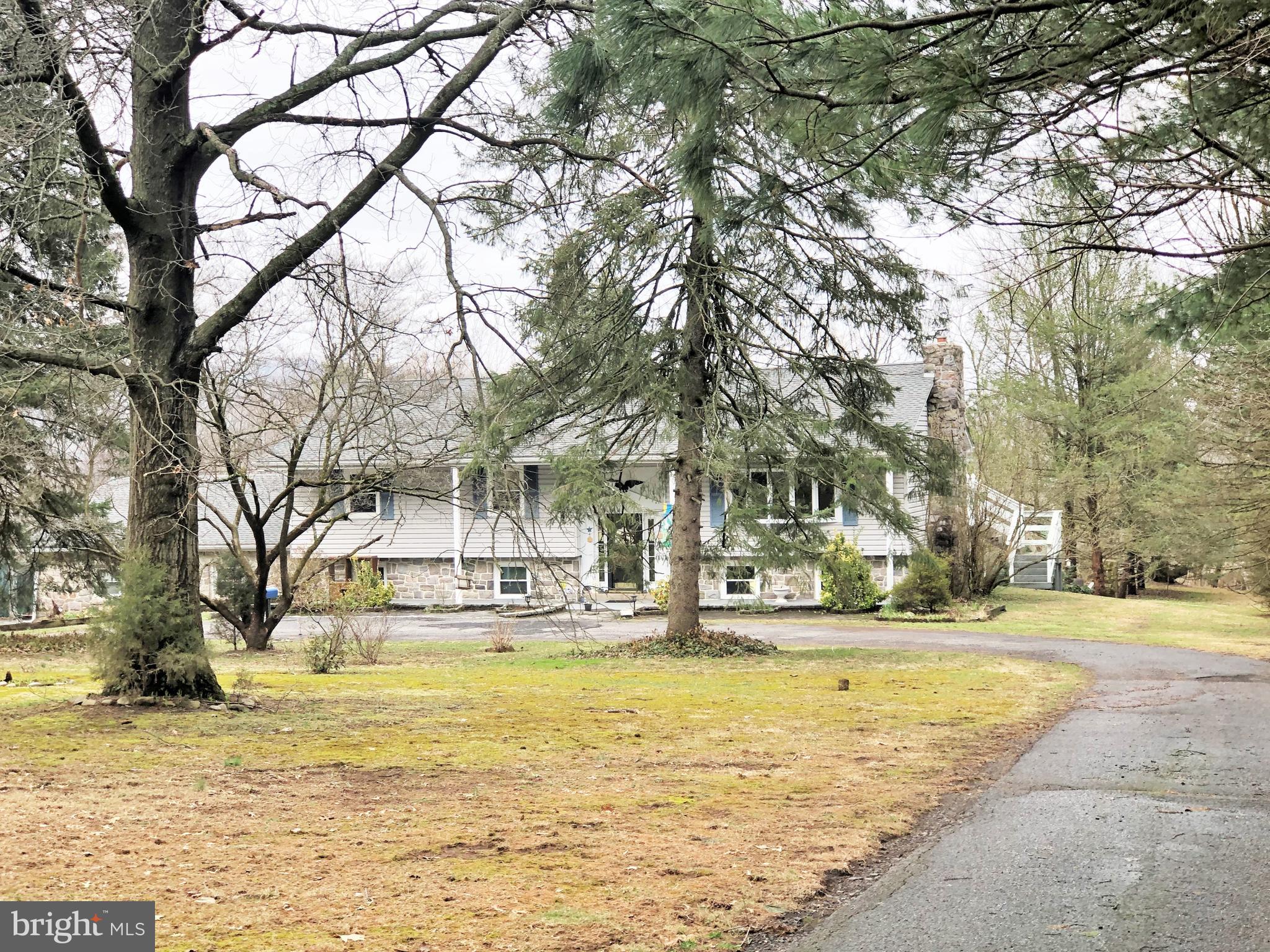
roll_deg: +1.0
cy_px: 476
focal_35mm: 57
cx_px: 635
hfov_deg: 33.8
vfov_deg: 25.7
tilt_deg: -2.5
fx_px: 2091
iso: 25
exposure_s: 1/121
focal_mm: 6.6
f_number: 2.8
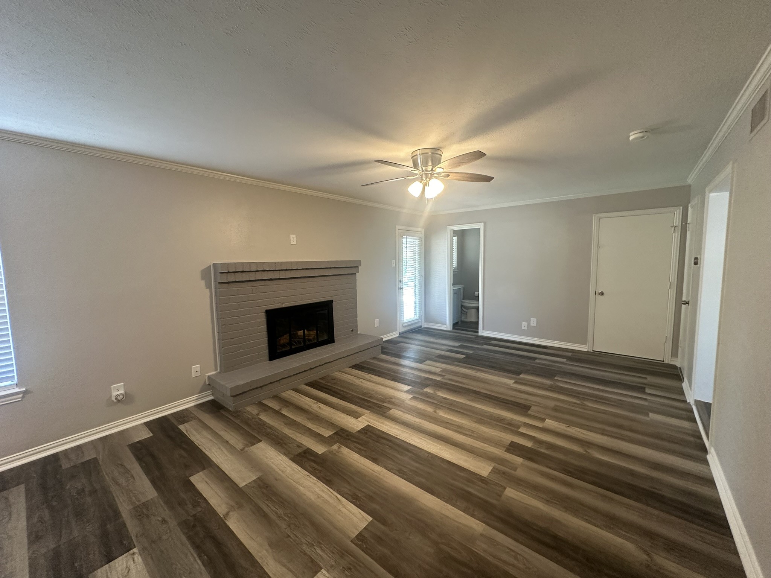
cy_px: 289
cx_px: 386
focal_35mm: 14
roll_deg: +1.1
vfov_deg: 85.7
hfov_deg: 102.1
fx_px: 312
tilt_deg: -5.4
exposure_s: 1/60
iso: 250
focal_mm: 2.22
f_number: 2.2
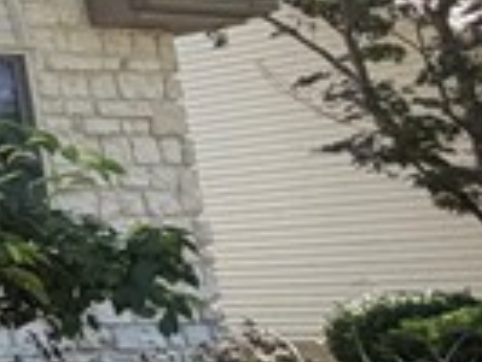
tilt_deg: +11.7
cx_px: -928
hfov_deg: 11.5
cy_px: 7
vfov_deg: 13.6
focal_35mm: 108
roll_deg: +2.4
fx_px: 1505
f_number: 2.2
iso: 64
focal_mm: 2.22
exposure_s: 1/502
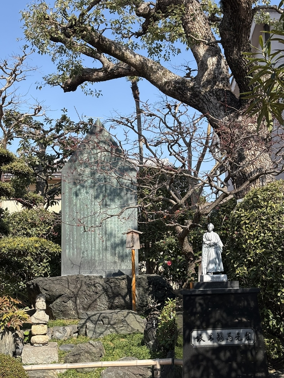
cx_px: 142
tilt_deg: +8.4
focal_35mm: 52
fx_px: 569
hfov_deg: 28.0
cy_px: 189
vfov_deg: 36.8
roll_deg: +1.5
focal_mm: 5.96
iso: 50
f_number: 1.6
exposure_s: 1/1196
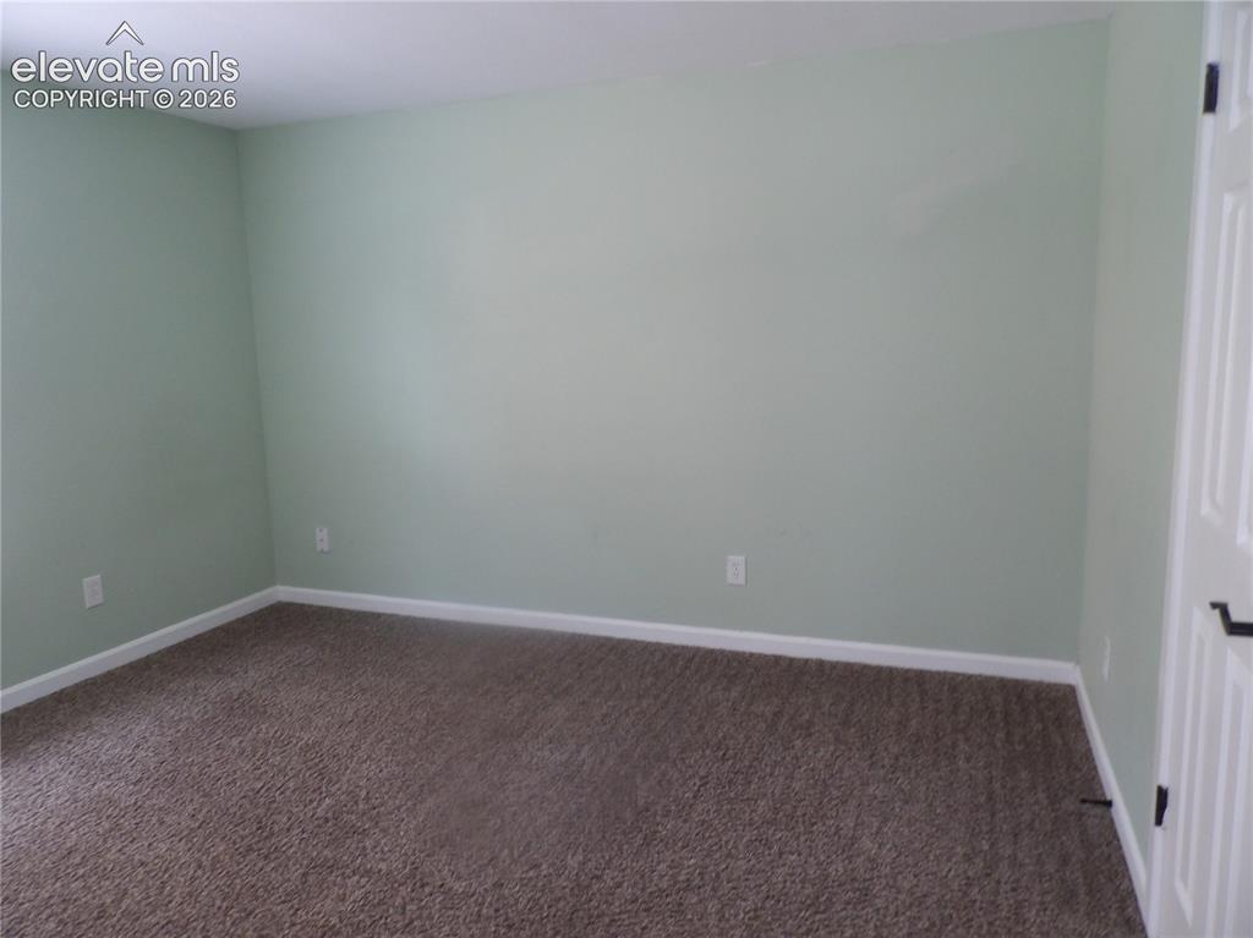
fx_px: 868
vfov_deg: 56.8
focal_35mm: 24
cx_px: 626
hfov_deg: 71.6
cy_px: 469
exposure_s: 1/33
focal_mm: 4.3
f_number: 2.8
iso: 200
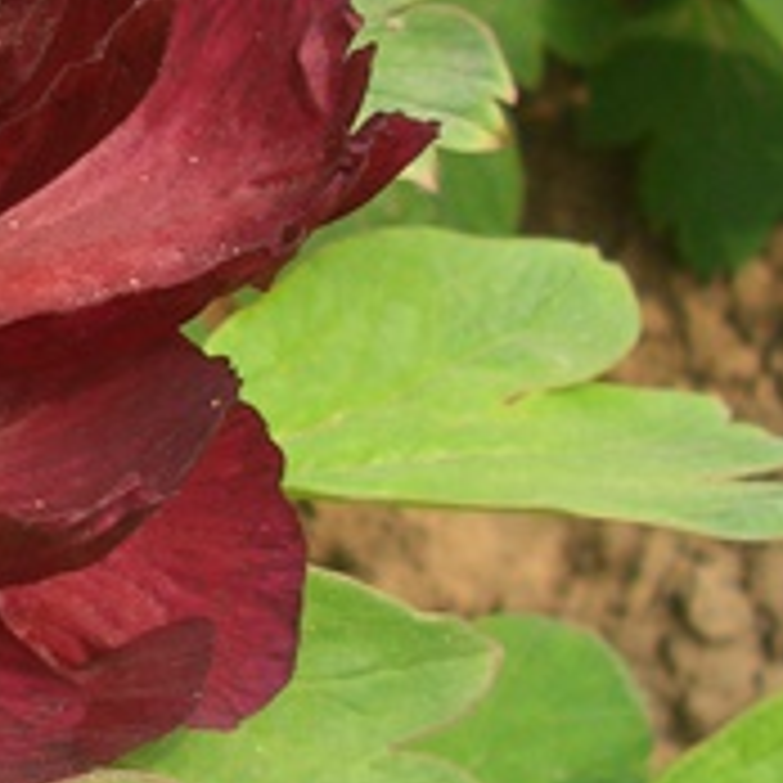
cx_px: -441
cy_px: 202
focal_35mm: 128
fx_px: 3276
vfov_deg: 13.6
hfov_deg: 12.8
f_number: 2.6
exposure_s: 1/200
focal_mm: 5.8
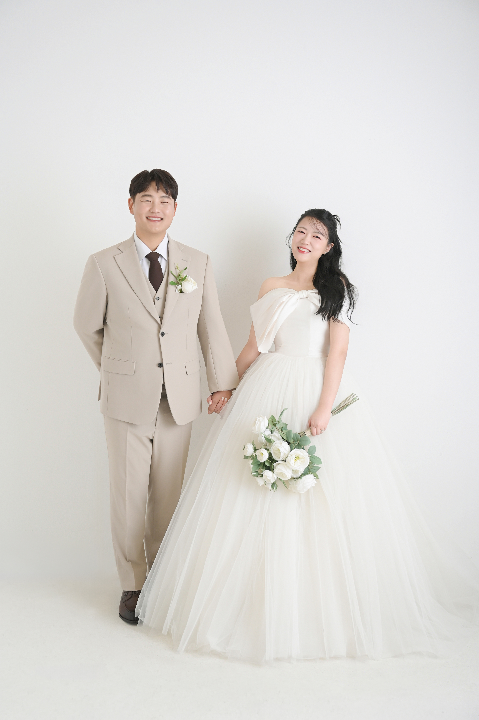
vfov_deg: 41.1
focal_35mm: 48
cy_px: 360
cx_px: 240
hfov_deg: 28.0
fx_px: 959
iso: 400
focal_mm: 48
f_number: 4
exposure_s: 1/125
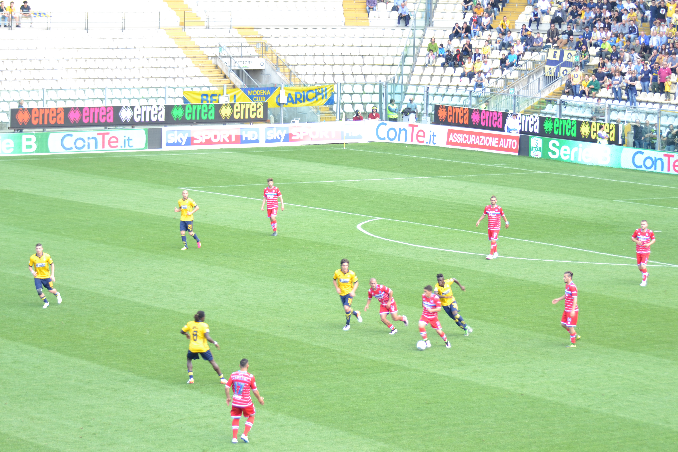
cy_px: 226
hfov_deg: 12.2
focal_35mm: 168
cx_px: 339
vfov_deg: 8.2
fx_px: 3164
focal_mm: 112
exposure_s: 1/60
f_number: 4.8
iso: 100
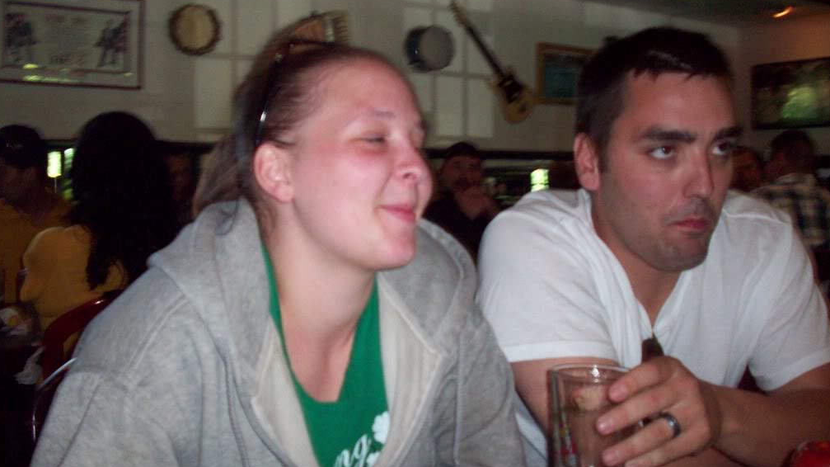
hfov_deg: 49.4
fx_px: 902
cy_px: 252
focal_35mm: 41
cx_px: 414
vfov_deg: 29.0
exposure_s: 1/45
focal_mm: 6.2
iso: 160
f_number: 2.8
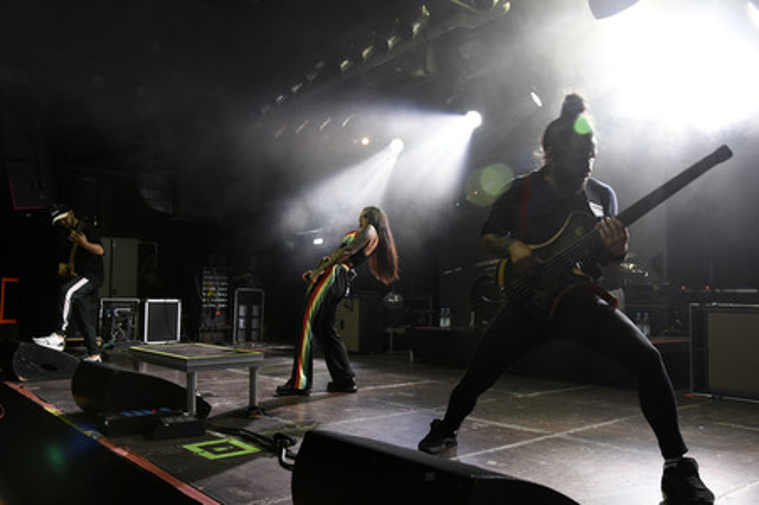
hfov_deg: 62.0
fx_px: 632
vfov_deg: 43.5
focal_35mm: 30
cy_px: 252
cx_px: 380
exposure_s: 1/60
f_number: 6.3
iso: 2500
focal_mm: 30
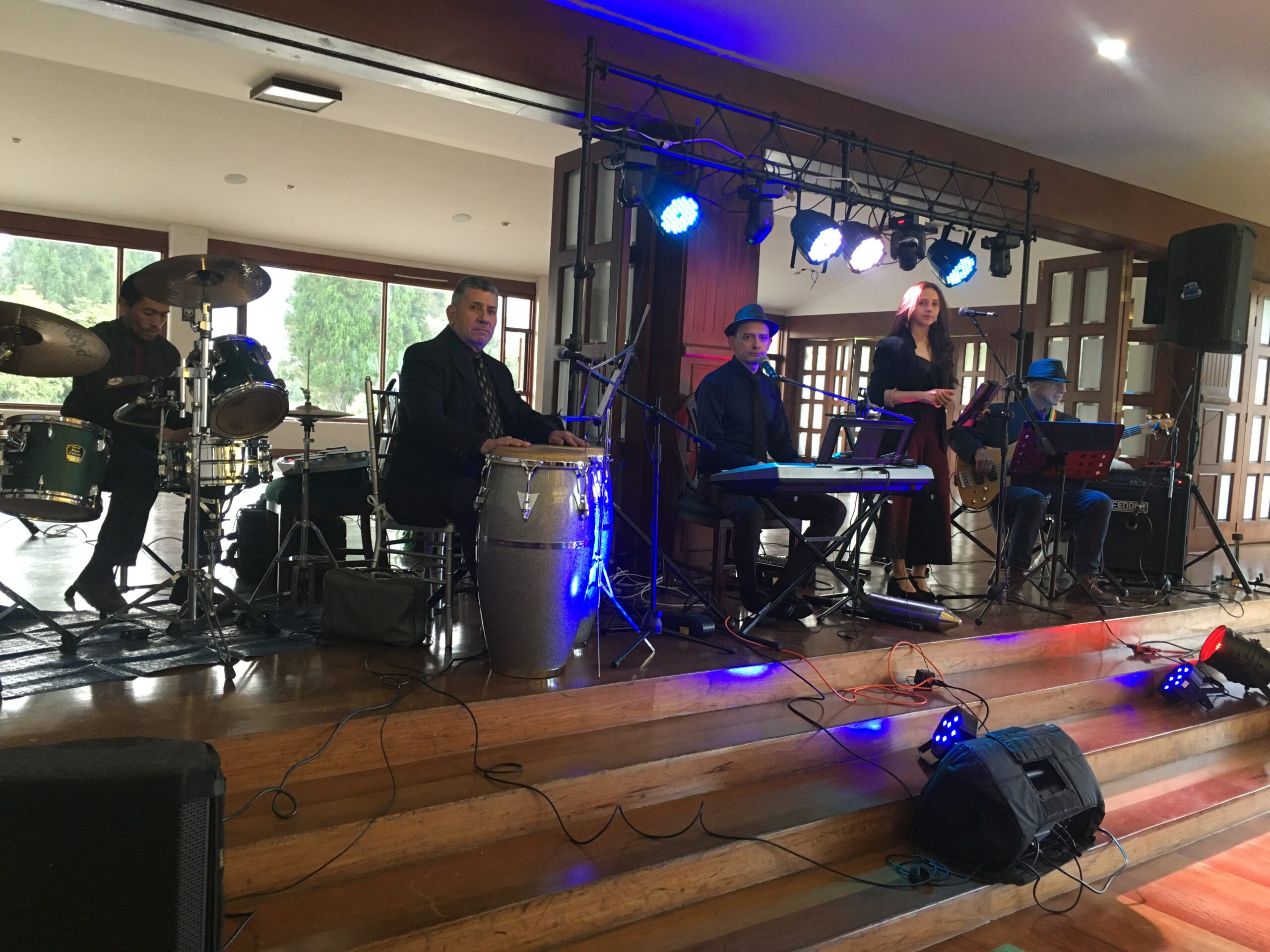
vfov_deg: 48.2
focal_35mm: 29
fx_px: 1064
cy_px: 476
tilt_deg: -3.3
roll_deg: -4.0
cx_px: 635
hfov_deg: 61.7
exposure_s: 1/30
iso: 125
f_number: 2.2
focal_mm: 4.15
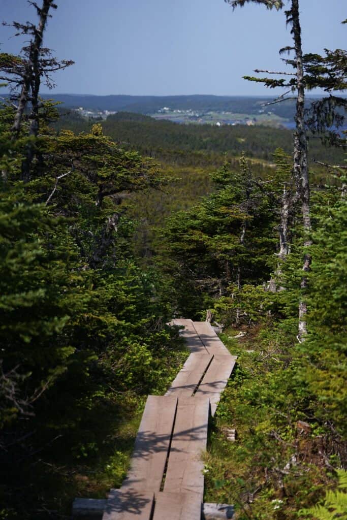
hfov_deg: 19.5
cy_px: 260
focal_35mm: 70
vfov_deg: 28.8
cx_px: 174
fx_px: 1012
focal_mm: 70
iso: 400
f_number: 2.8
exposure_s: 1/8000
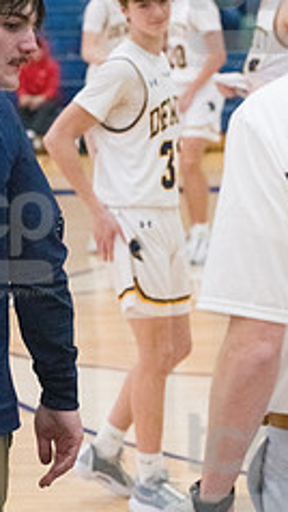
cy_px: 239
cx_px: 2
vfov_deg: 11.5
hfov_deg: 6.4
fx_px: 2551
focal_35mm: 188
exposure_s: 1/1000
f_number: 5
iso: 8000
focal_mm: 95
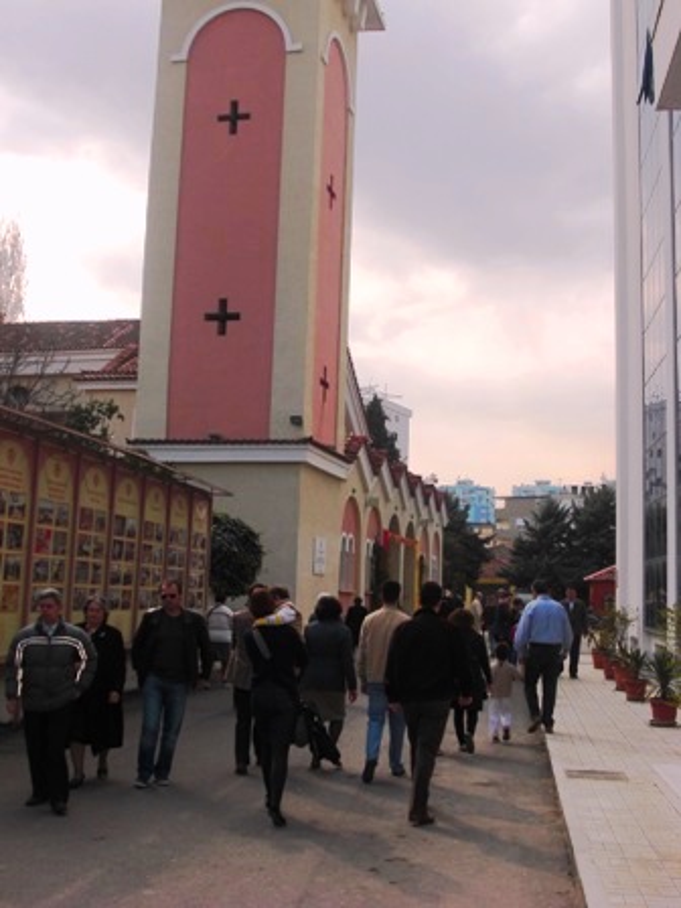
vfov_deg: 43.9
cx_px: 340
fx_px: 1128
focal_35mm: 43
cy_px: 454
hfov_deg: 33.6
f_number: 3.1
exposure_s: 1/640
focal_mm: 7.6
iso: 50
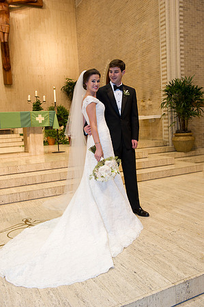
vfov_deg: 58.8
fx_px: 273
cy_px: 154
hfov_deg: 41.0
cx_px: 102
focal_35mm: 32
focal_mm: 32
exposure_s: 1/60
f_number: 5
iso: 1600
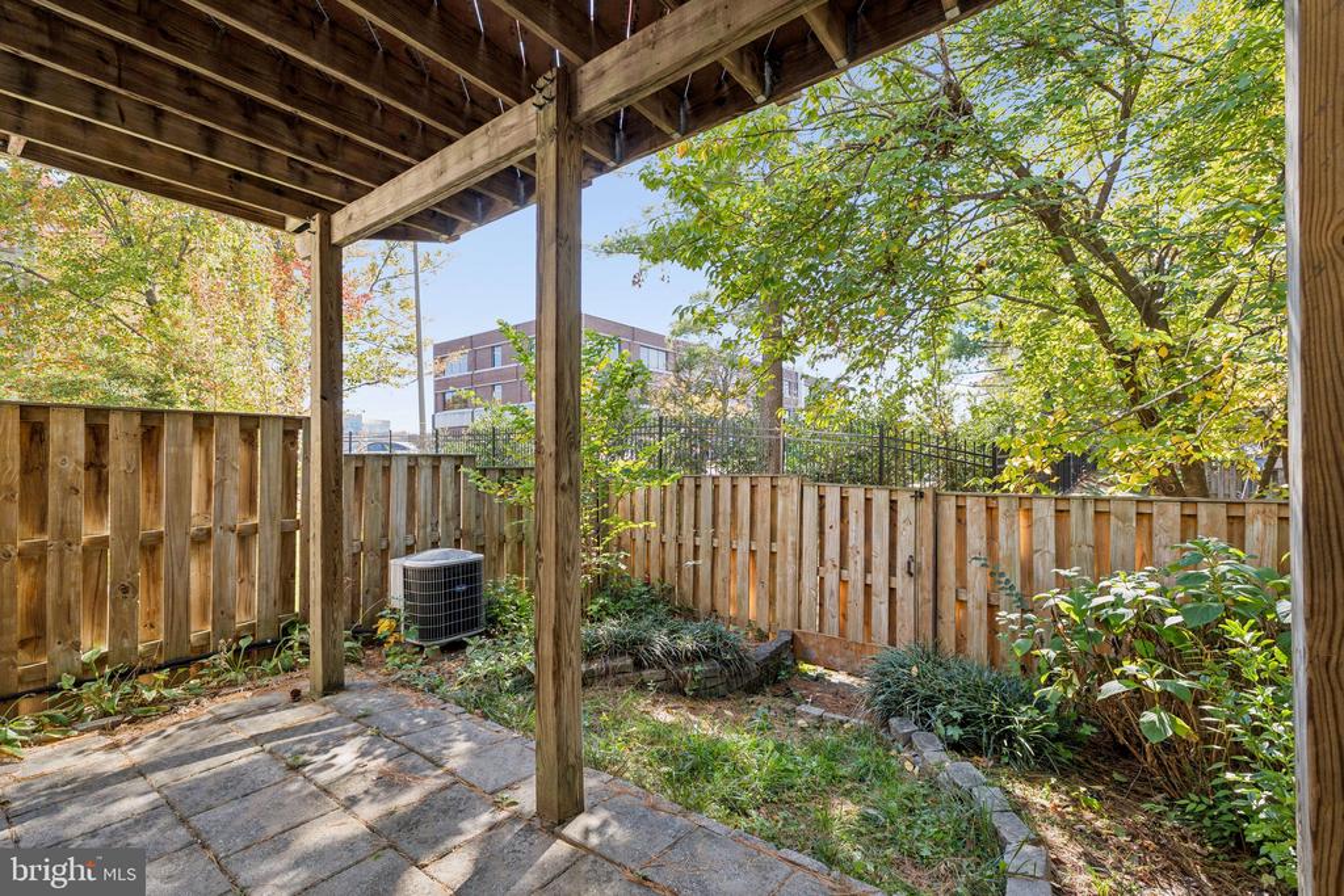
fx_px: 560
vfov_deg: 77.3
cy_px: 448
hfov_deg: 100.4
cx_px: 672
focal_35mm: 15
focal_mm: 10
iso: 125
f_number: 4
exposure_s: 1/125
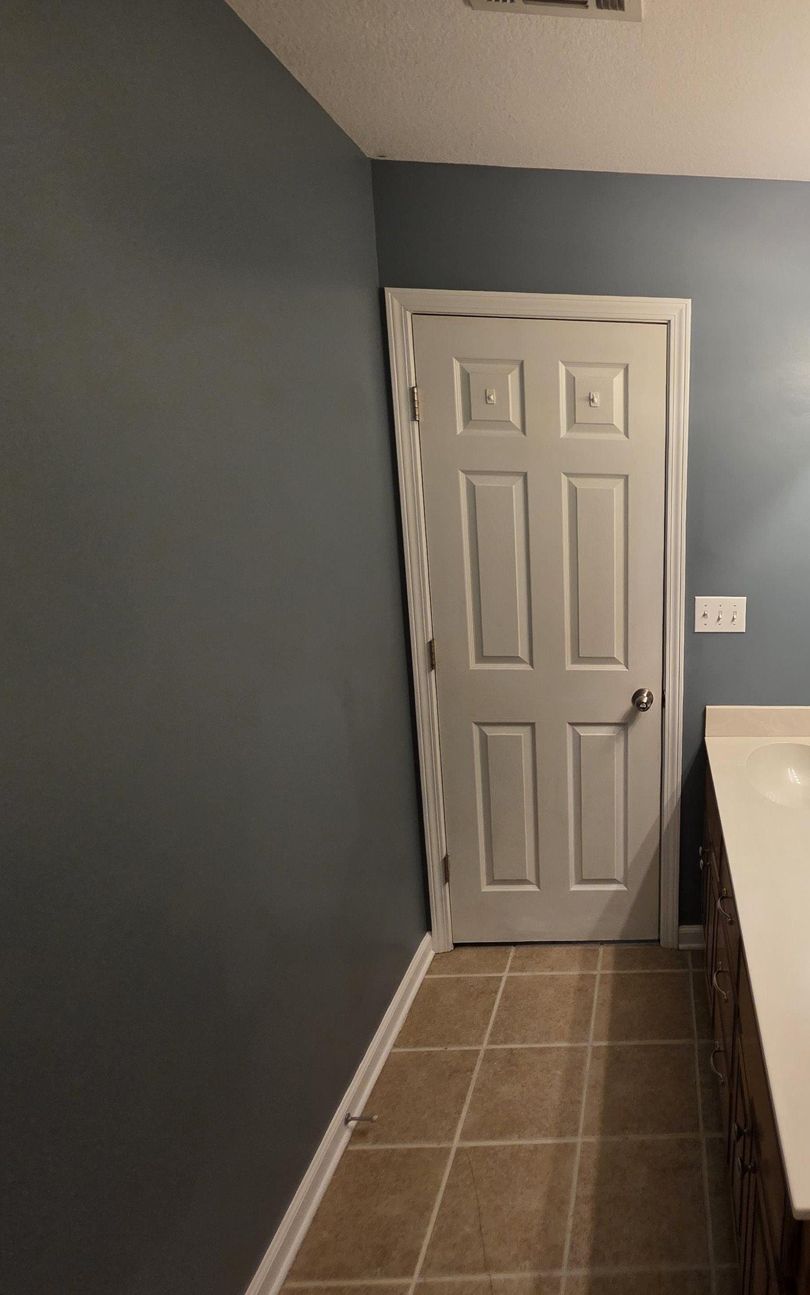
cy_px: 647
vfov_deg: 88.0
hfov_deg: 55.6
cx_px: 698
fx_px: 671
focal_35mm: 19
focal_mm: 2.2
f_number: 1.9
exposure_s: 1/120
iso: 200
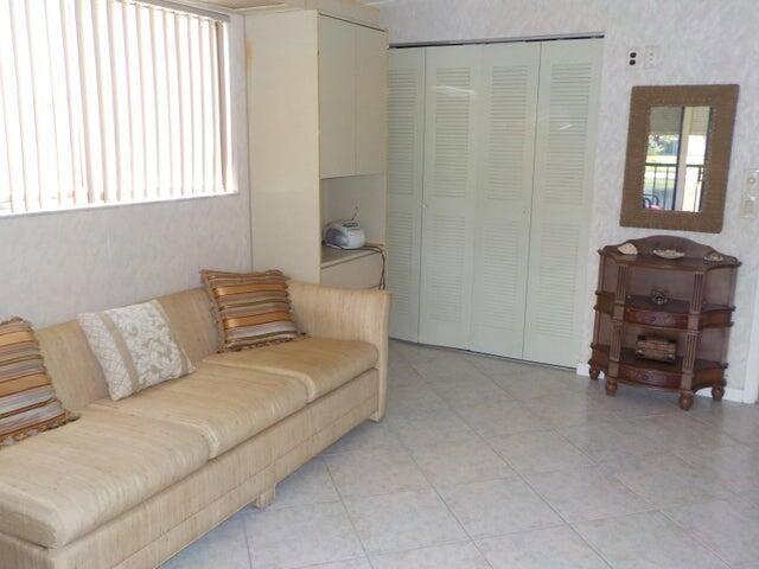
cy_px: 284
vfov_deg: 46.8
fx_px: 658
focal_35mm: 30
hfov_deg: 60.0
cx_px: 380
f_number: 3.3
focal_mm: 4.1
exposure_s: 1/30
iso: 220
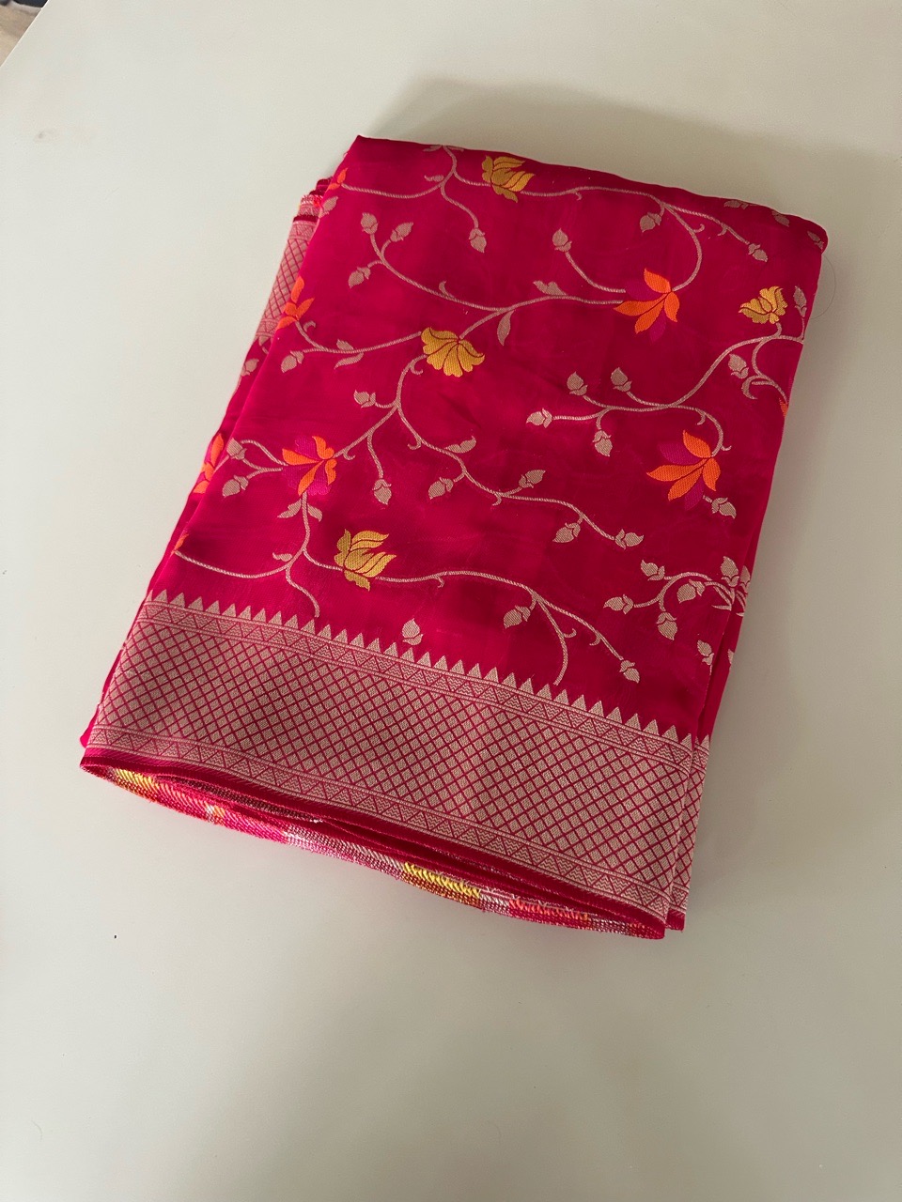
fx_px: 834
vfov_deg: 71.6
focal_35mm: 24
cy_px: 601
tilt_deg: -74.2
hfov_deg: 56.8
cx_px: 451
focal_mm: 6.86
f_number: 1.78
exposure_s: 1/60
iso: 400
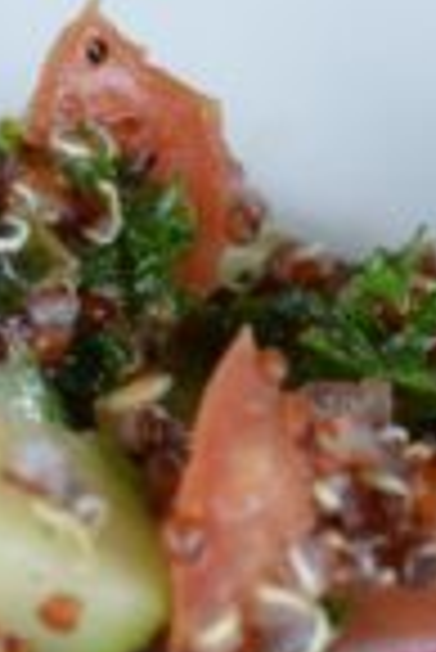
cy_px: 220
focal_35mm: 279
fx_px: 5056
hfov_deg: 4.9
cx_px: -63
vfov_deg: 7.4
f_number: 4.5
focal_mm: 30
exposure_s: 1/400
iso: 800
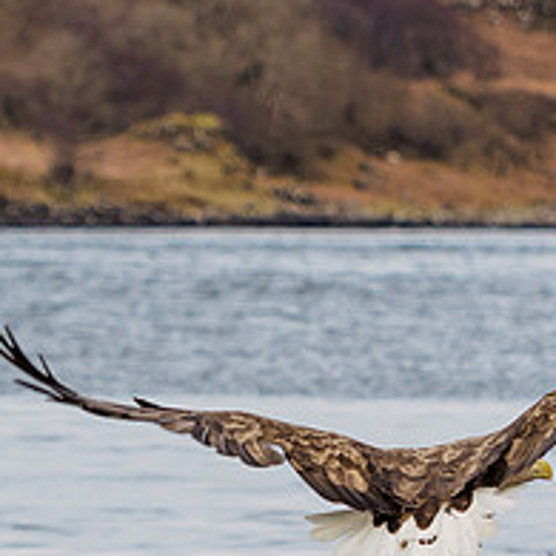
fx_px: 14465
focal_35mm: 796
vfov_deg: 2.2
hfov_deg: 2.2
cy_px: 397
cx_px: 177
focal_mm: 97
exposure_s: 1/800
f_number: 3.2
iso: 800
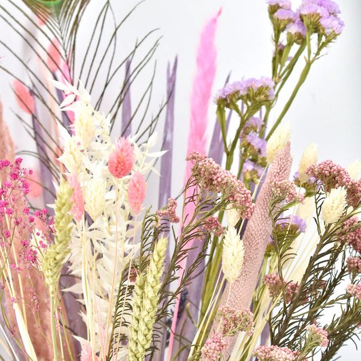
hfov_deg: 16.5
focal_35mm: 106
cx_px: 181
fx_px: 1246
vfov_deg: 16.5
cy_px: 206
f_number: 5.6
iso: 320
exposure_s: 1/100
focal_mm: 55
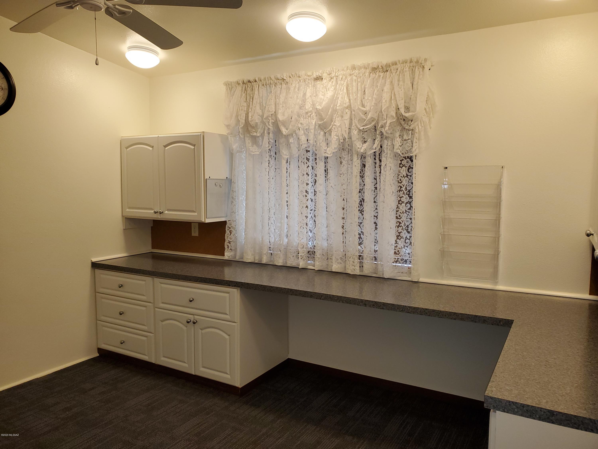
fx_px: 449
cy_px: 224
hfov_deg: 67.3
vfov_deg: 53.1
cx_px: 299
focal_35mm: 26
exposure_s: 1/60
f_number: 2.4
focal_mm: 4.3
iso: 80
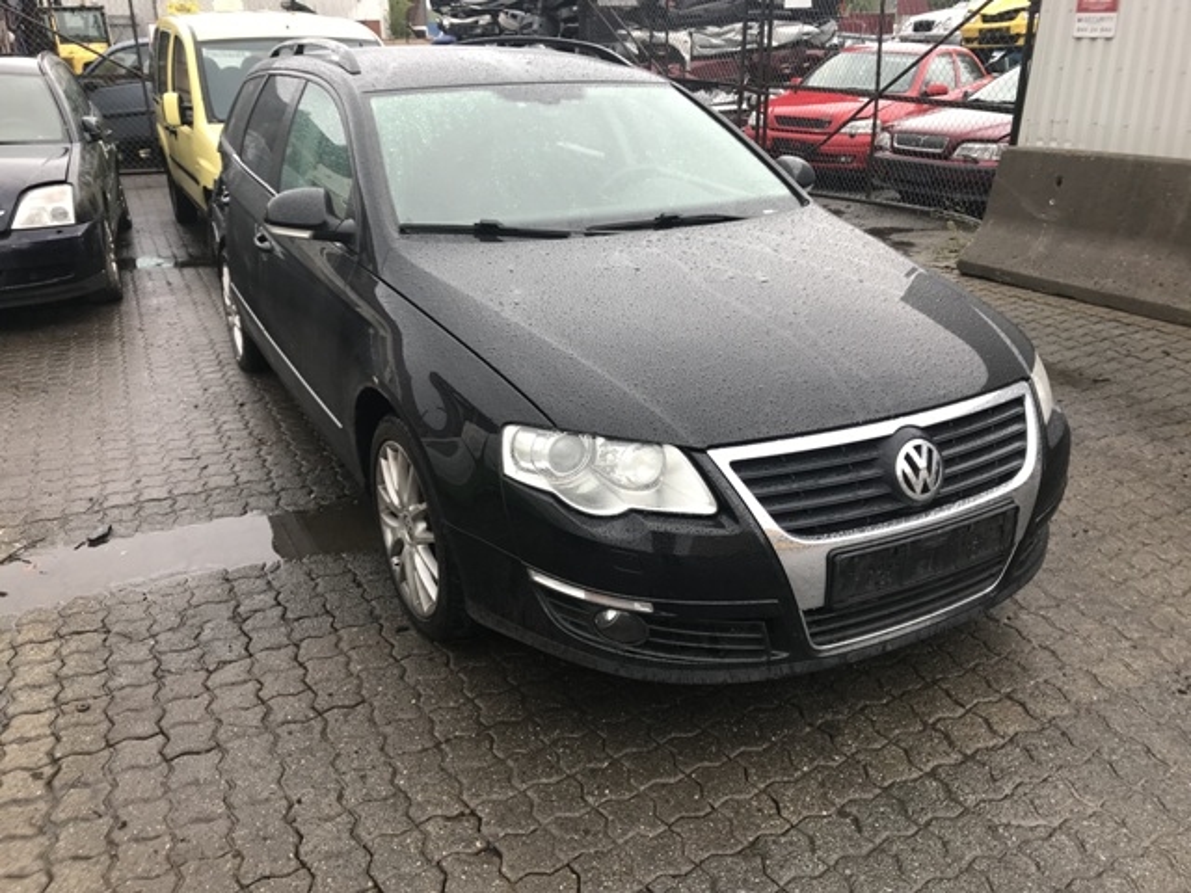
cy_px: 446
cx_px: 596
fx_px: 963
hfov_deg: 63.4
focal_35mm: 28
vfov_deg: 49.7
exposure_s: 1/122
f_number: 1.8
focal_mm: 3.99
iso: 20
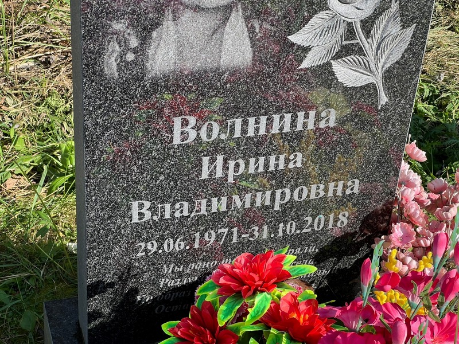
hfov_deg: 25.3
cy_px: 172
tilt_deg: -39.9
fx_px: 1021
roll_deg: -3.3
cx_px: 230
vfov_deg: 19.1
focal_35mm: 77
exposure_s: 1/295
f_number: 2.8
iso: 32
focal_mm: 9
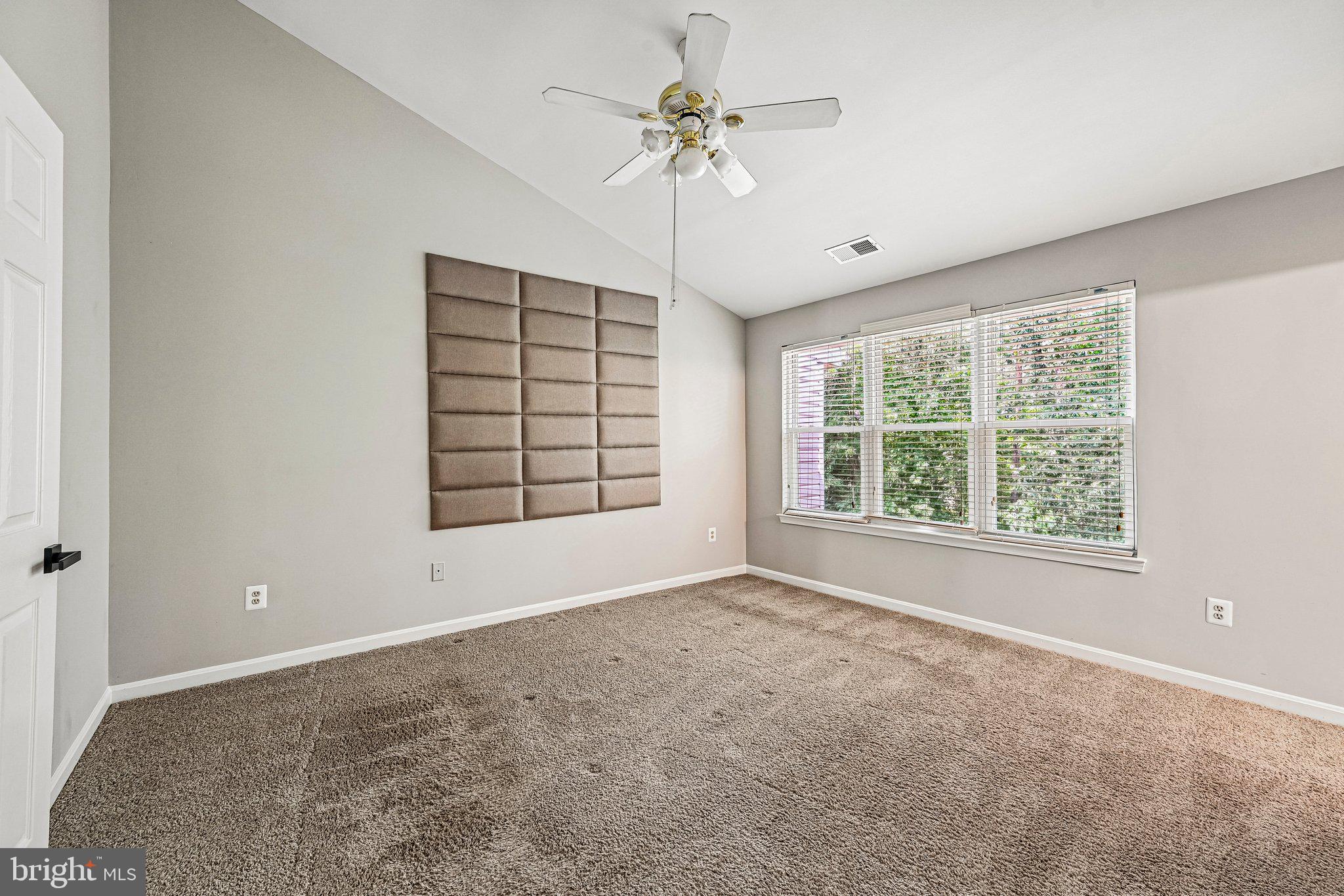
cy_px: 448
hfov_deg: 104.3
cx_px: 672
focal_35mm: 14
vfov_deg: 81.2
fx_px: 523
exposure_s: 1/10
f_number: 8
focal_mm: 14
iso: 400
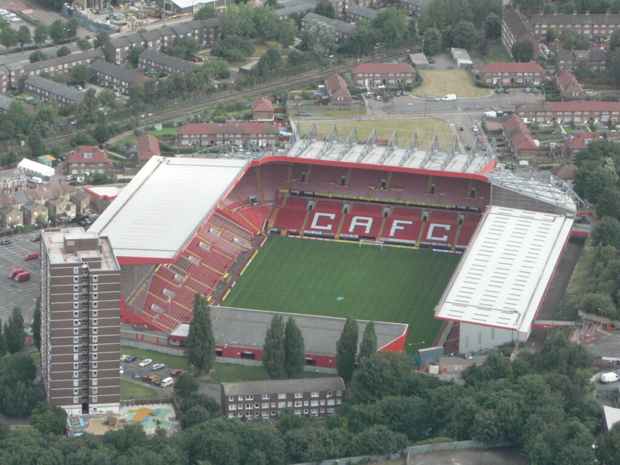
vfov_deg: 8.8
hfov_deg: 11.8
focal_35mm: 168
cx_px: 310
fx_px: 3009
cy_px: 232
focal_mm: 28
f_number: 4
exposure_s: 1/200
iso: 80
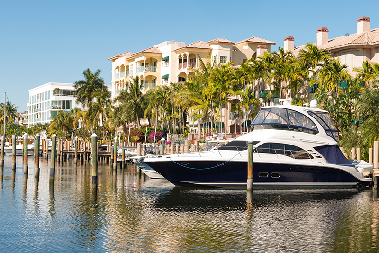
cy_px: 126
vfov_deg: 19.5
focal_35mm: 70
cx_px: 190
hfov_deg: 28.8
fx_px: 737
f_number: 11
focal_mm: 70
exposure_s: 1/250
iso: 400
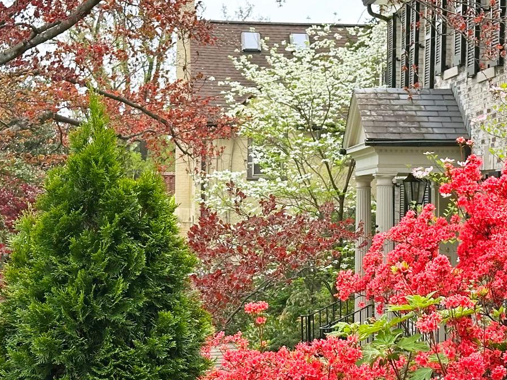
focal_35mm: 109
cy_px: 257
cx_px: 307
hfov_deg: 18.0
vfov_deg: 13.6
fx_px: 1596
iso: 64
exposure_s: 1/1009
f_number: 1.78
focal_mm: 6.86
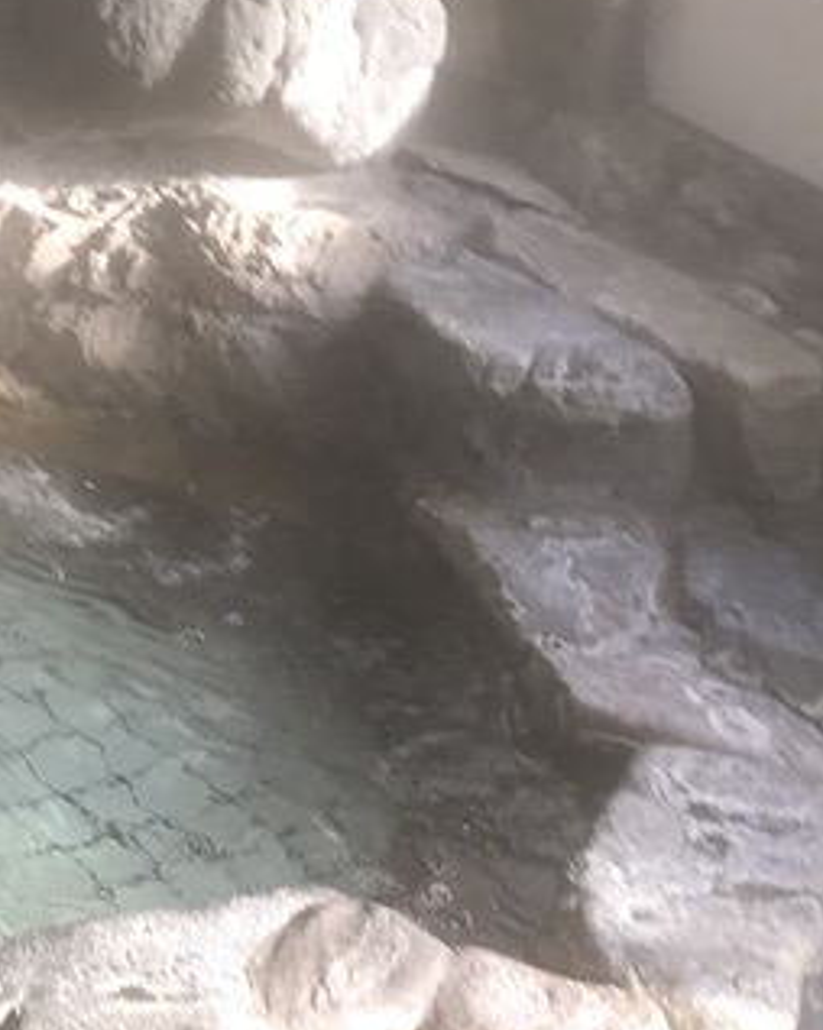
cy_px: 521
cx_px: -314
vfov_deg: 21.7
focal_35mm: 88
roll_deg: -7.4
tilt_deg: -27.3
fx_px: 2682
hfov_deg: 16.3
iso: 25
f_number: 1.8
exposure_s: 1/50
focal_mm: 3.99
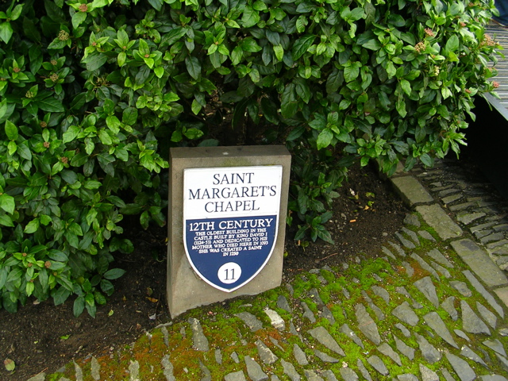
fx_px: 558
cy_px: 190
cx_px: 254
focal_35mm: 38
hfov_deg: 49.0
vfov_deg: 37.7
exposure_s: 1/61.6
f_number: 2.8
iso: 50
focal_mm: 5.8
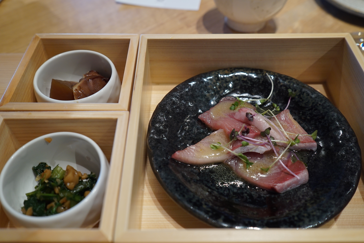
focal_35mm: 31
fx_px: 314
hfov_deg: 60.3
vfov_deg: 42.4
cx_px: 182
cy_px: 122
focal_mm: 31
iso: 1250
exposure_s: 1/60
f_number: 5.6
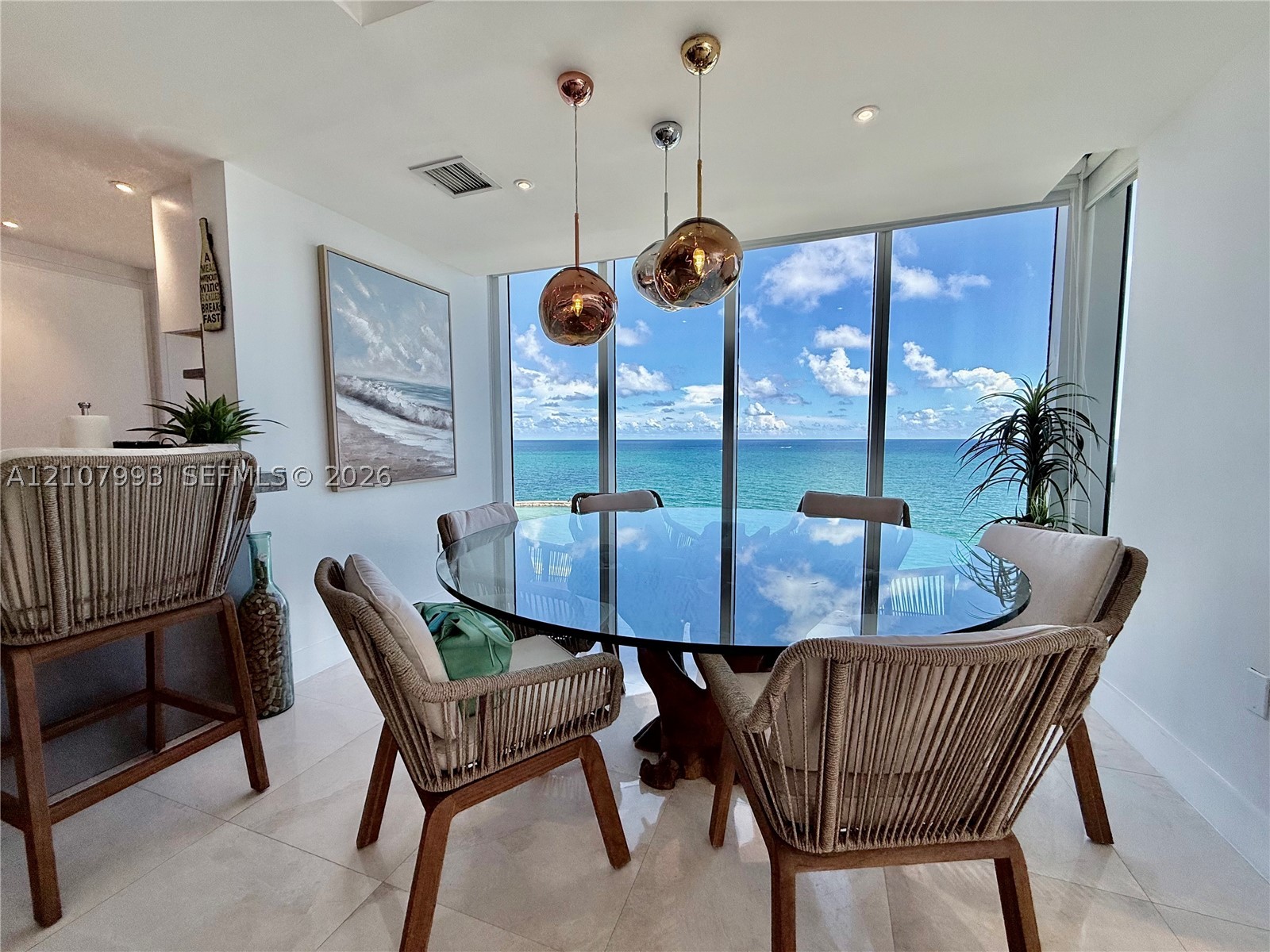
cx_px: 635
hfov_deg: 102.1
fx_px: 514
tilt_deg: -4.1
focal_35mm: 14
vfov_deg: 85.7
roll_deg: -0.4
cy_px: 476
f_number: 2.2
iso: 50
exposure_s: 1/664
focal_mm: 2.22
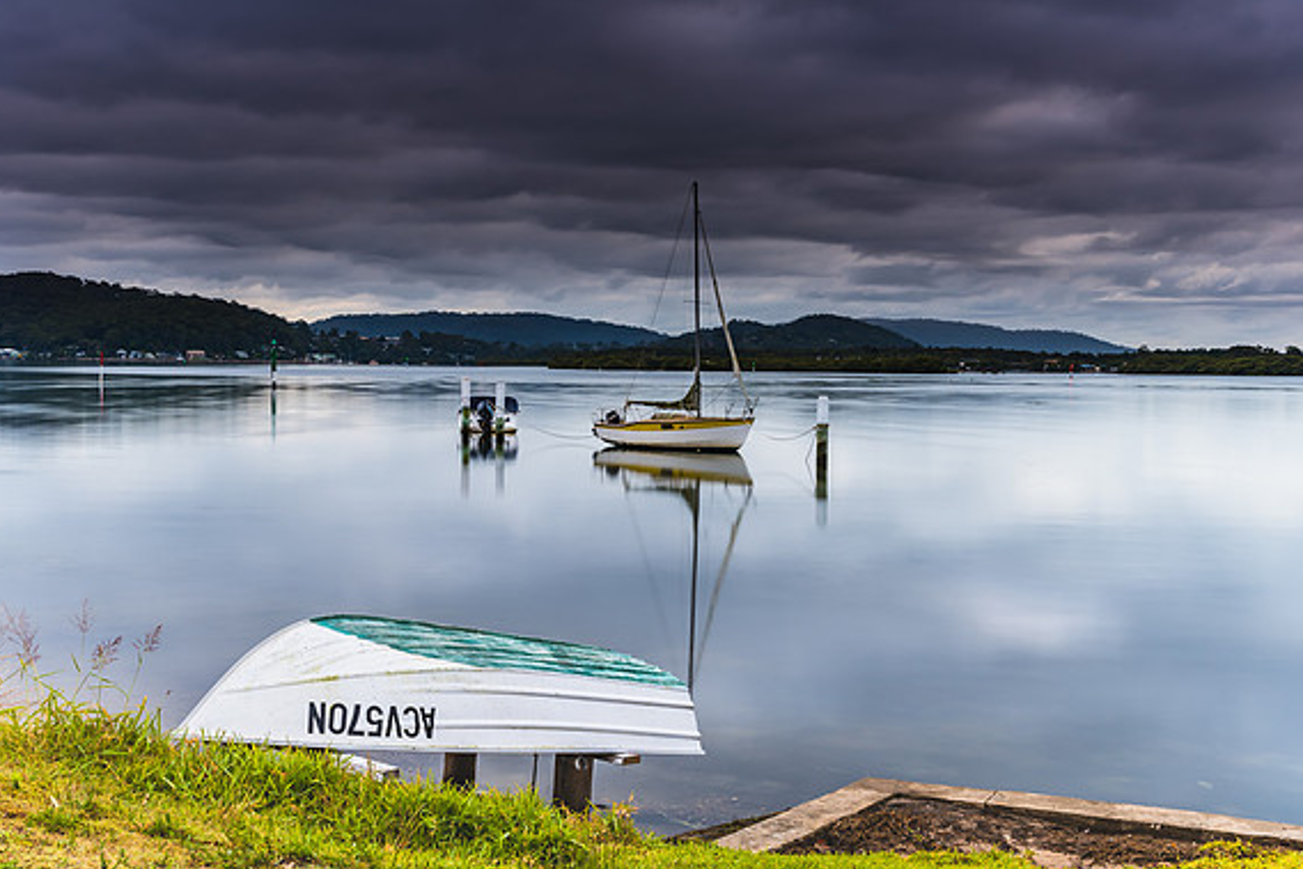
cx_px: 652
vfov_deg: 27.5
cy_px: 437
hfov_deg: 40.3
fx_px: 1774
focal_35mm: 49
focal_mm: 32
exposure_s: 3
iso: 50
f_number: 9
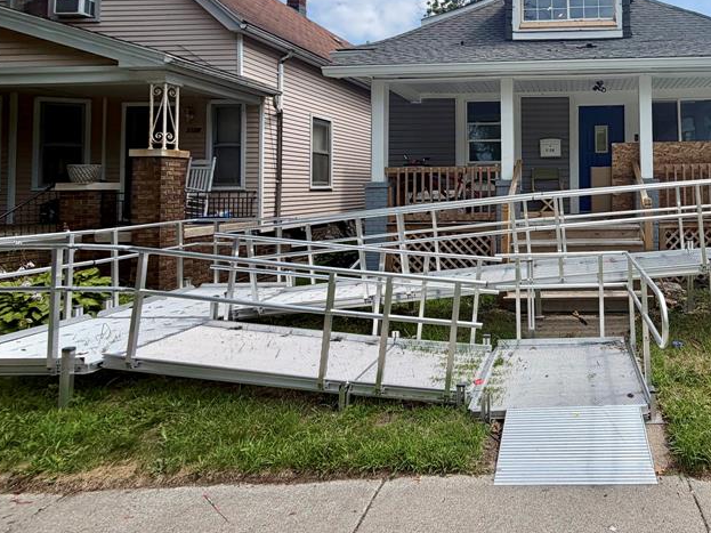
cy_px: 168
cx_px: 567
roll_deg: +0.9
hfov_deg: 67.1
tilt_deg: +2.2
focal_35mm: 23
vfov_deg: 57.3
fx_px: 472
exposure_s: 1/985
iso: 20
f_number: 2.2
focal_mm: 2.22
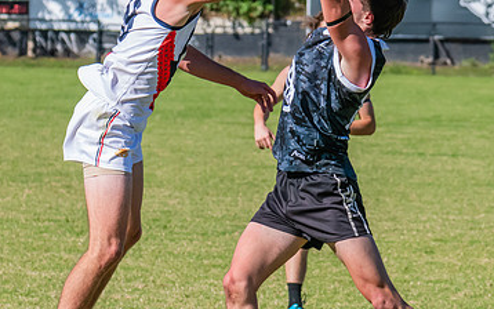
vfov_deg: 2.6
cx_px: 425
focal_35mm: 514
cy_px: 65
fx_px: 6922
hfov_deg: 4.1
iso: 1600
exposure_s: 1/1600
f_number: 13
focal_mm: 240
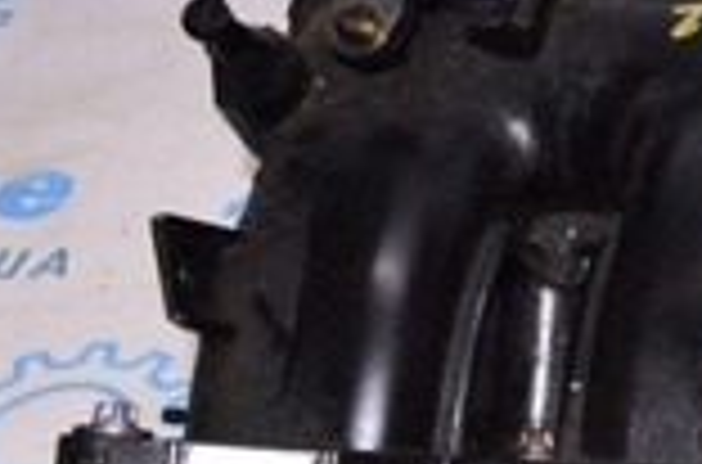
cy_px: 304
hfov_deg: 15.3
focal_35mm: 111
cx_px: 1346
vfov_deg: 12.2
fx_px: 2158
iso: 1600
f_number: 8
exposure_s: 1/200
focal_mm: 18
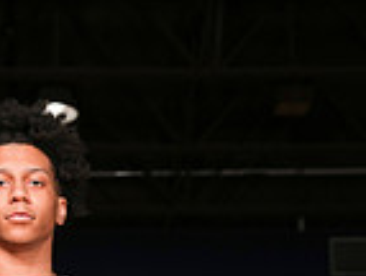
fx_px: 1855
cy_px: 570
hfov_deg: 11.2
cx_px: 95
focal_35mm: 175
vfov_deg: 8.1
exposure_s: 1/200
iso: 250
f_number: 6.3
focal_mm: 58
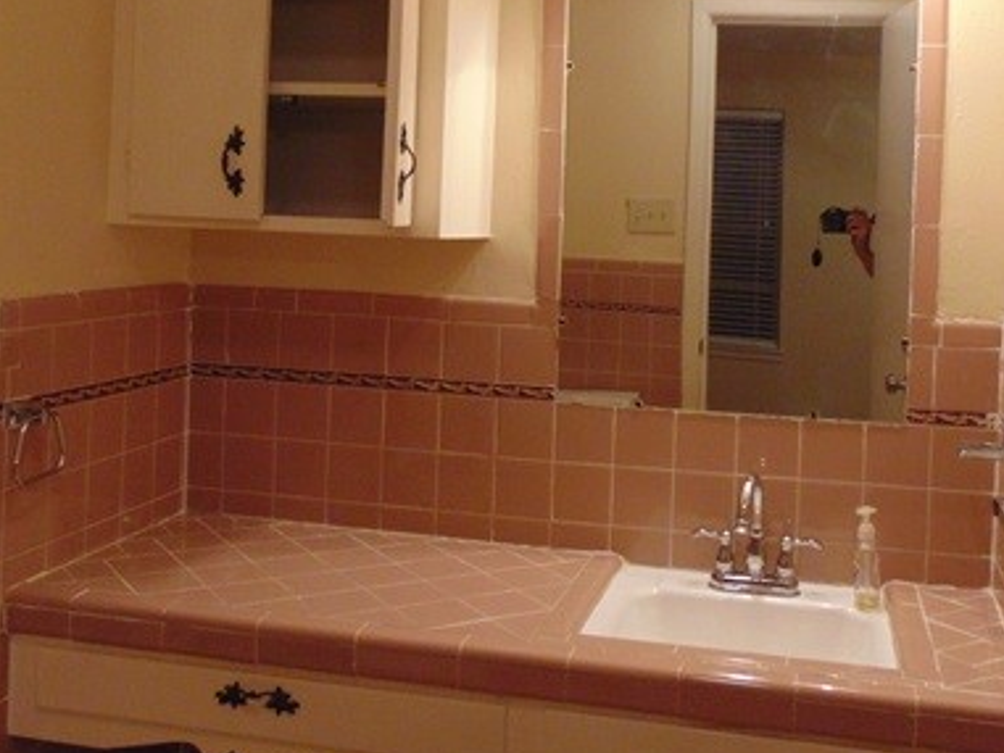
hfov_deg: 44.7
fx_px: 1219
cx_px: 545
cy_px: 242
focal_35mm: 42
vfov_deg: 34.0
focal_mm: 4.5
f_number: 3
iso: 250
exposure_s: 1/30
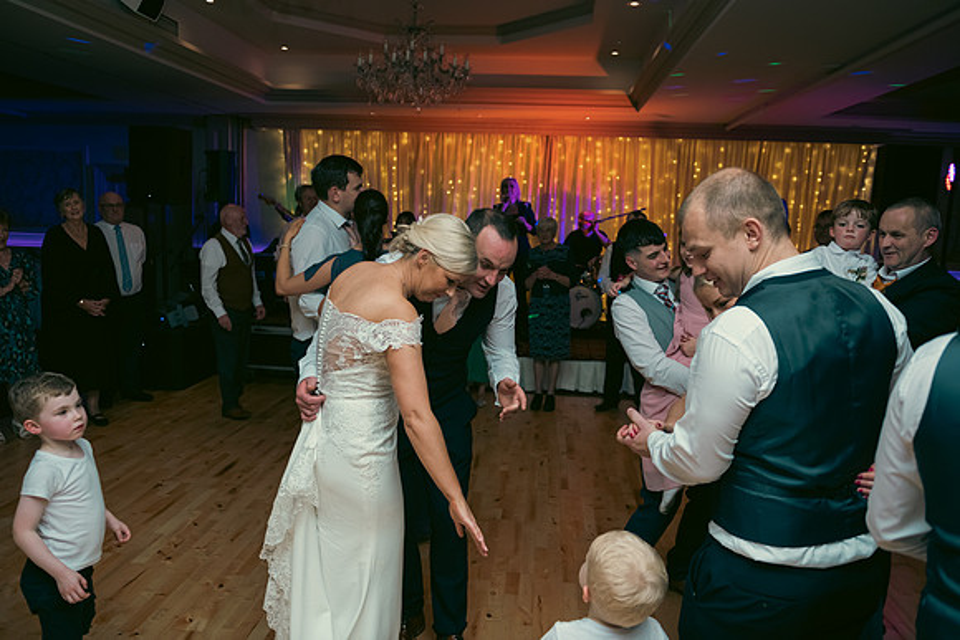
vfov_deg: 46.4
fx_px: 747
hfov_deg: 65.5
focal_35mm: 28
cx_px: 480
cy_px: 320
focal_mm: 28
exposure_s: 1/160
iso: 500
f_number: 3.5
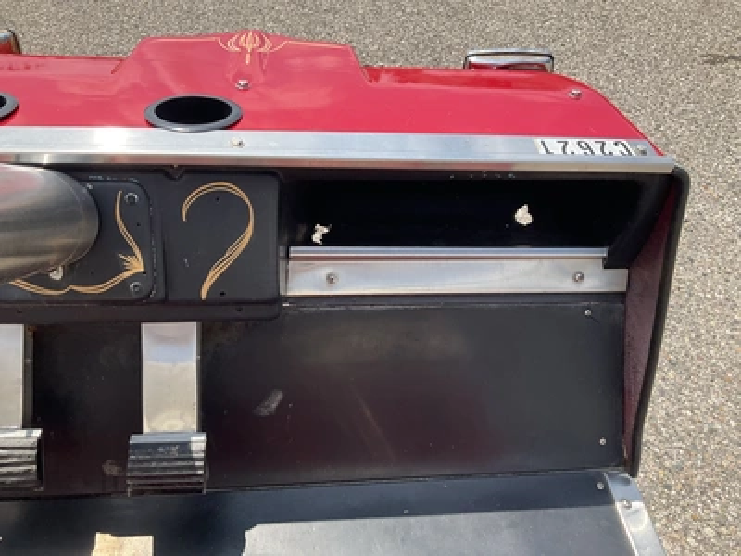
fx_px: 621
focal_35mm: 29
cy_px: 278
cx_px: 370
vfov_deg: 48.2
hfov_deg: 61.7
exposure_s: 1/1311
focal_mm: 3
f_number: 1.8
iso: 25
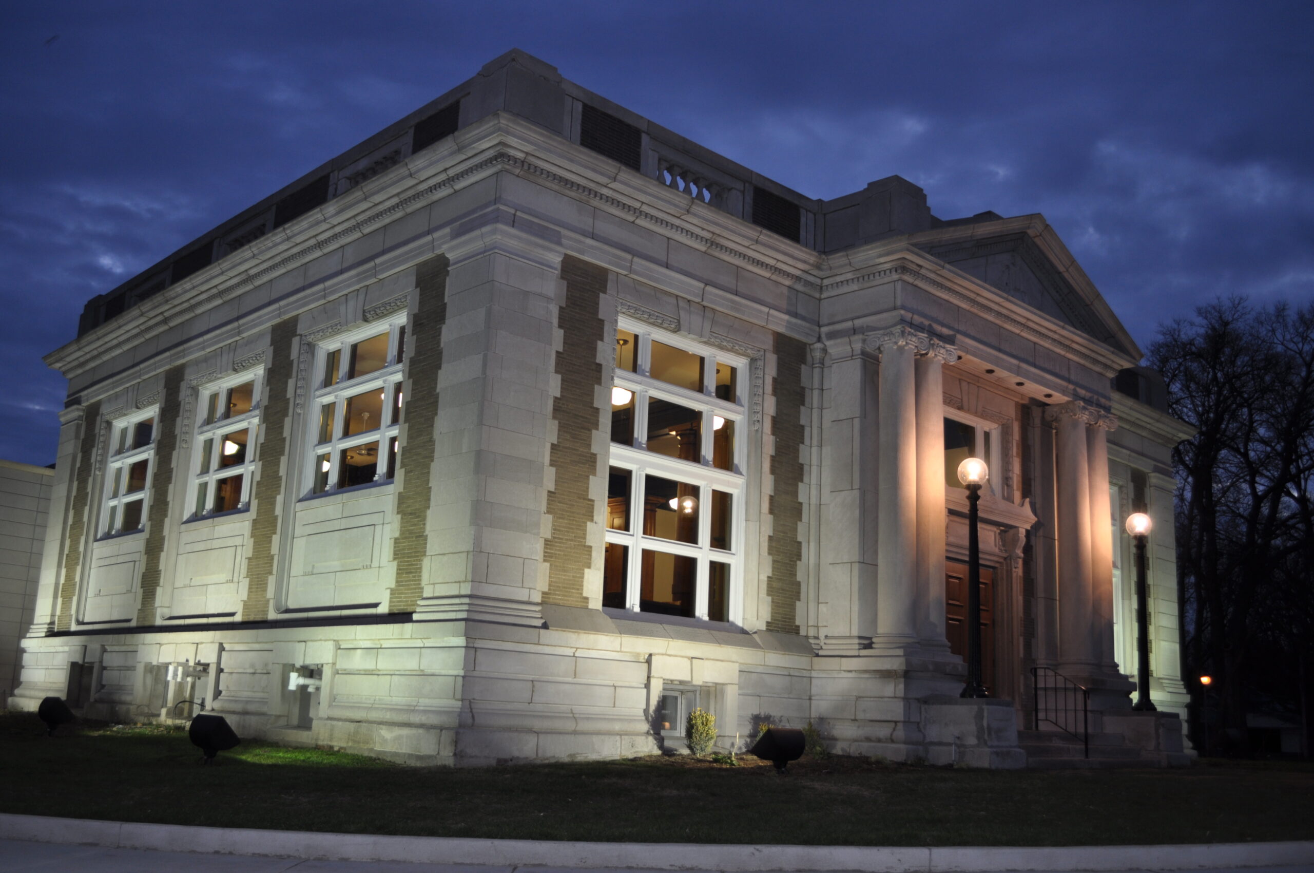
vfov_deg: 39.9
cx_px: 657
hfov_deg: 57.3
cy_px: 436
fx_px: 1203
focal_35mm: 33
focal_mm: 22
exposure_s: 1/30
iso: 200
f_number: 4
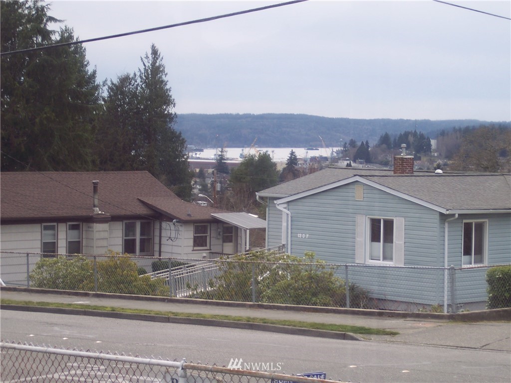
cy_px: 192
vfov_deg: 12.7
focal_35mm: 117
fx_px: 1727
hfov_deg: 16.8
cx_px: 256
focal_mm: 24
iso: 100
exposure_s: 1/180
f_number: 4.8
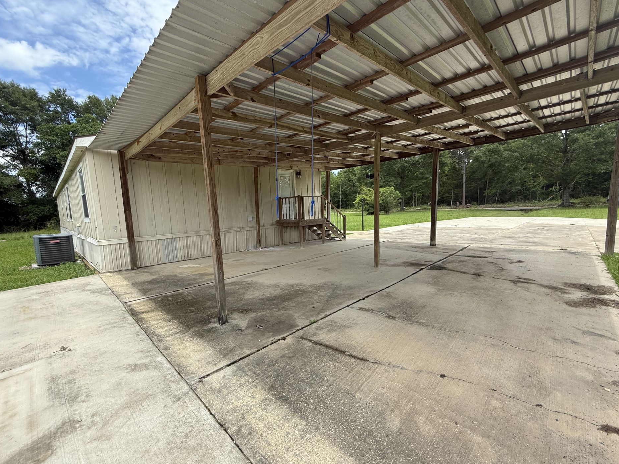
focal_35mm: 15
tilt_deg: -6.7
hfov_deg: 98.2
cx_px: 302
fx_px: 268
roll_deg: +2.7
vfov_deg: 81.7
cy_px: 240
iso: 50
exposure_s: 1/734
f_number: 2.2
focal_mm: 2.22
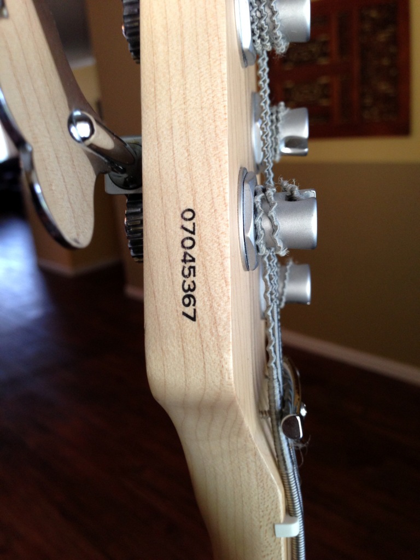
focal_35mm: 33
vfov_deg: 55.4
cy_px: 280
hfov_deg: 42.9
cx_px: 210
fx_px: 534
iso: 125
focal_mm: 4.13
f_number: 2.4
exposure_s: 1/20
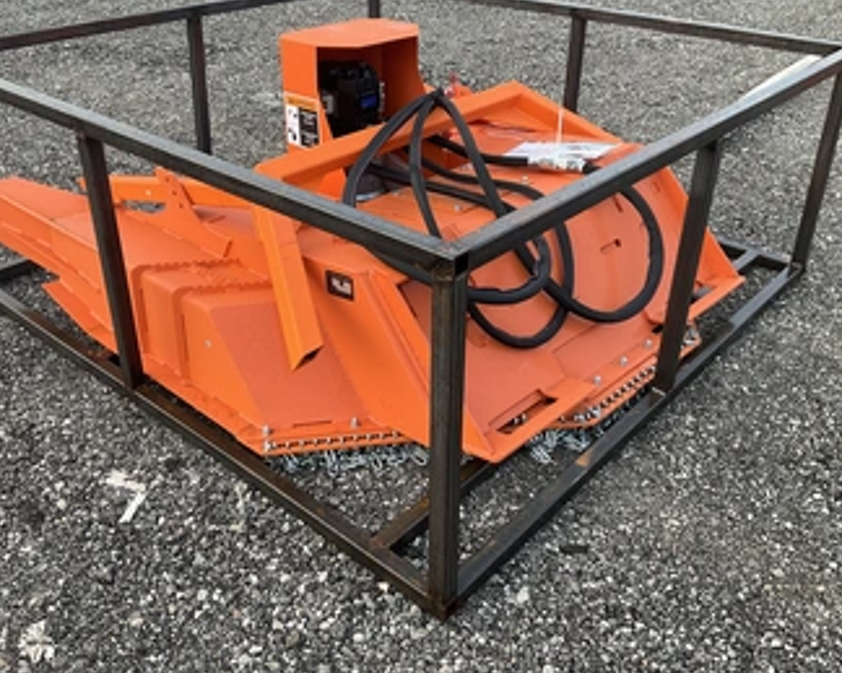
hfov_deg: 51.4
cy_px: 288
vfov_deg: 42.1
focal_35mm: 35
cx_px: 372
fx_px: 872
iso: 25
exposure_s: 1/122
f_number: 1.8
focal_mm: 3
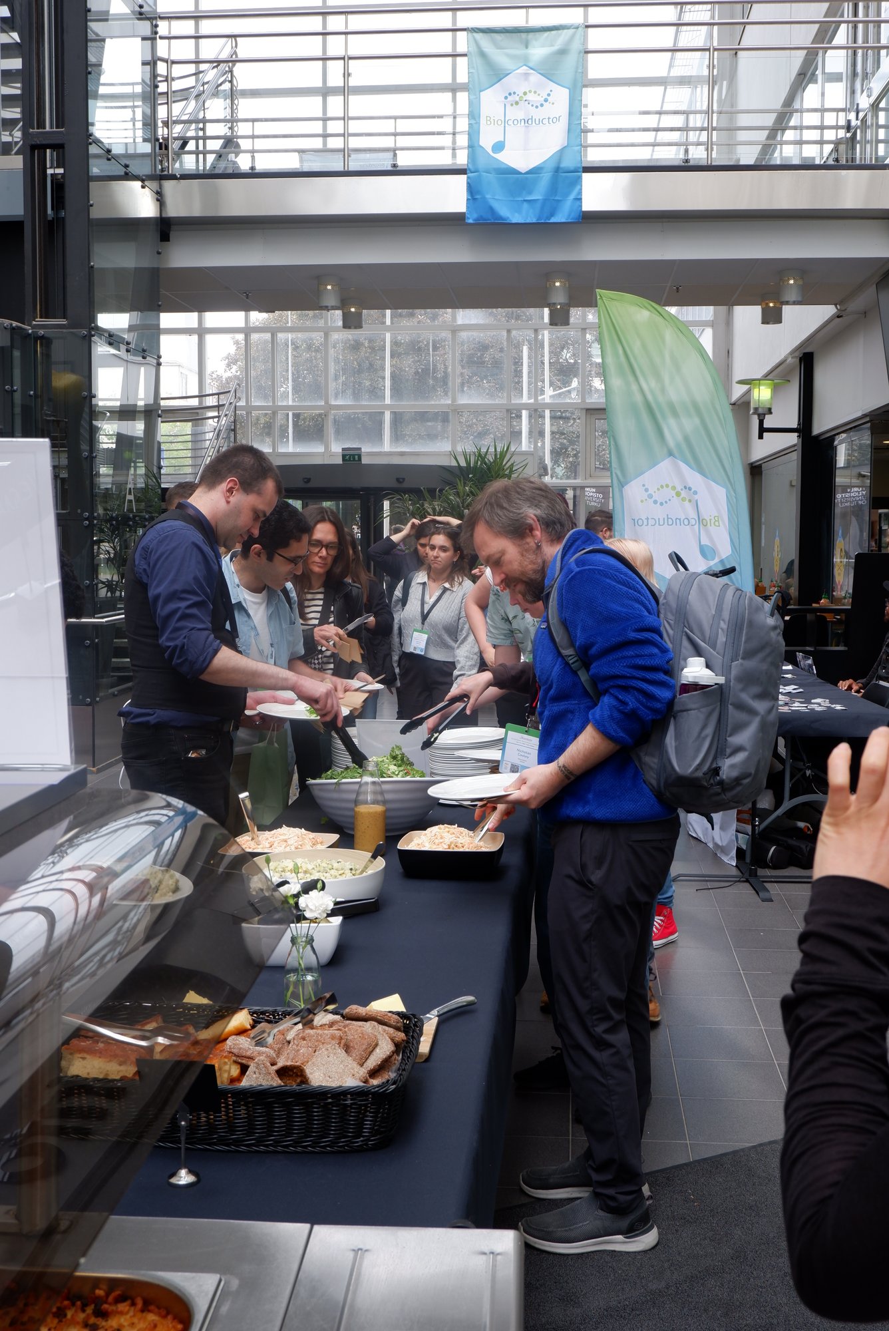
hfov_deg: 35.1
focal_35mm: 38
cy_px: 666
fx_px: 1406
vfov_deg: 50.7
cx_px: 444
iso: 250
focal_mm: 25.6
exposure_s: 1/60
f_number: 10
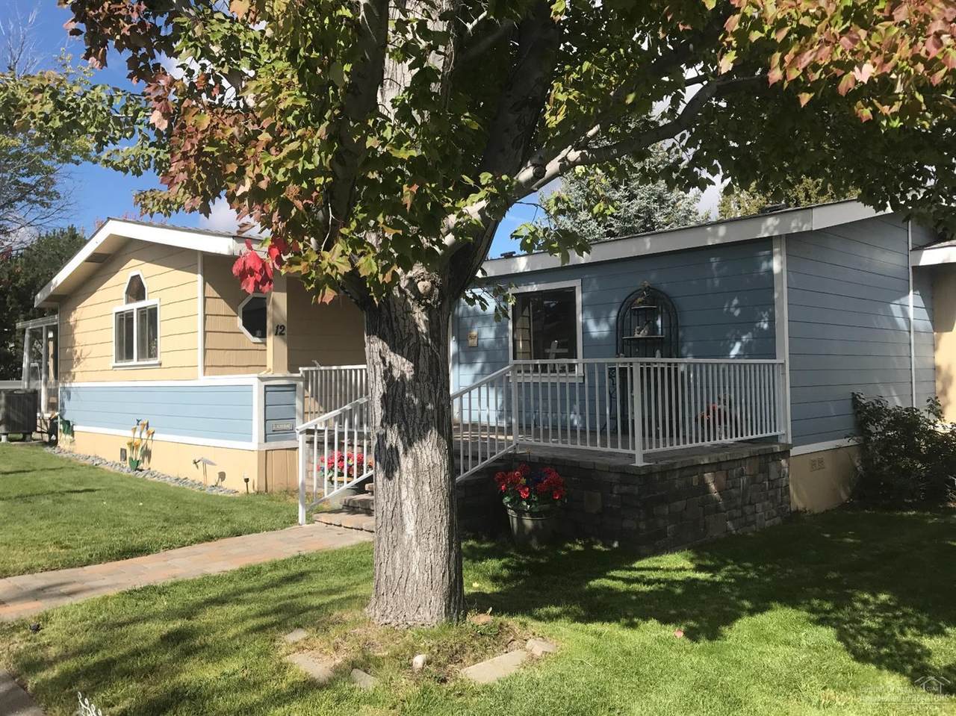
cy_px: 358
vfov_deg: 49.7
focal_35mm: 28
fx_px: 773
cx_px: 478
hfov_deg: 63.5
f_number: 1.8
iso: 20
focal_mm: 3.99
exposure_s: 1/2037
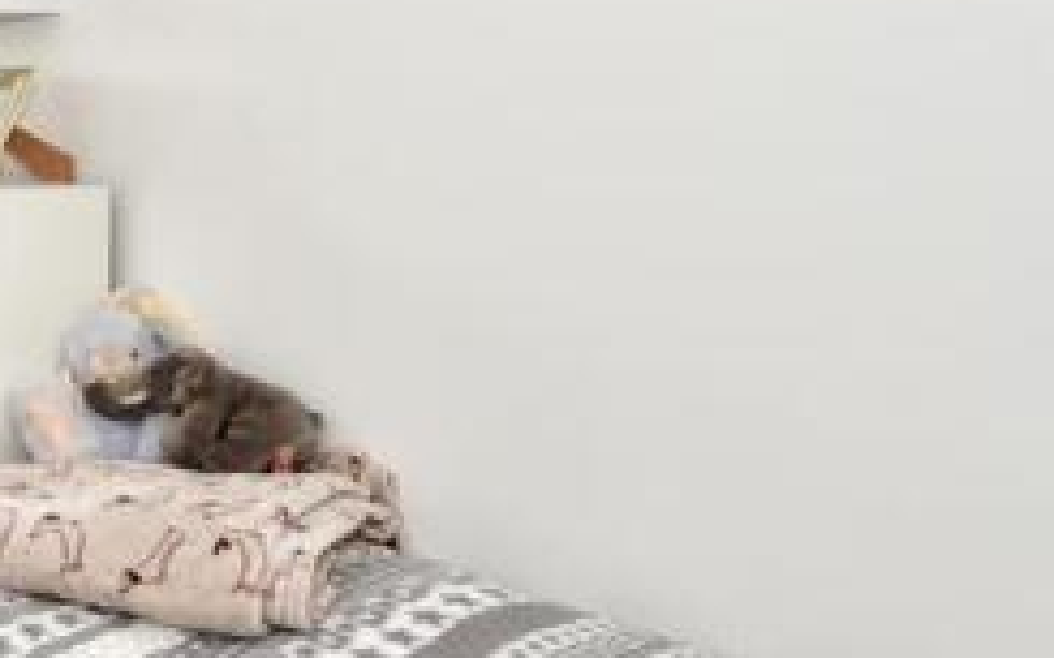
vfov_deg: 30.4
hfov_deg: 38.5
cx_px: -146
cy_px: 118
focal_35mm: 41
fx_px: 1177
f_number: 5.6
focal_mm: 10
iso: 250
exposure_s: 1/1.6
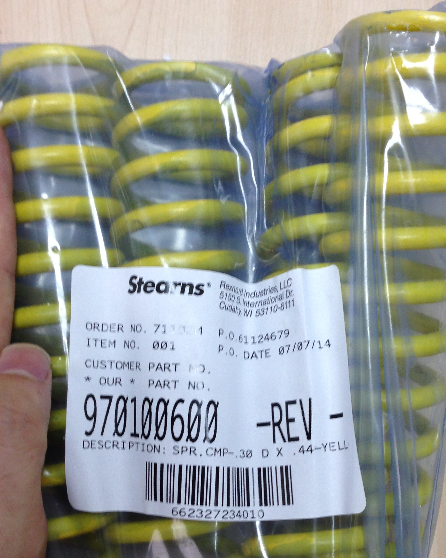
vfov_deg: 37.2
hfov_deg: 30.2
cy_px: 334
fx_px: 825
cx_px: 229
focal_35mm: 50
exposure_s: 1/20
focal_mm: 4.12
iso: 80
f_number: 2.4
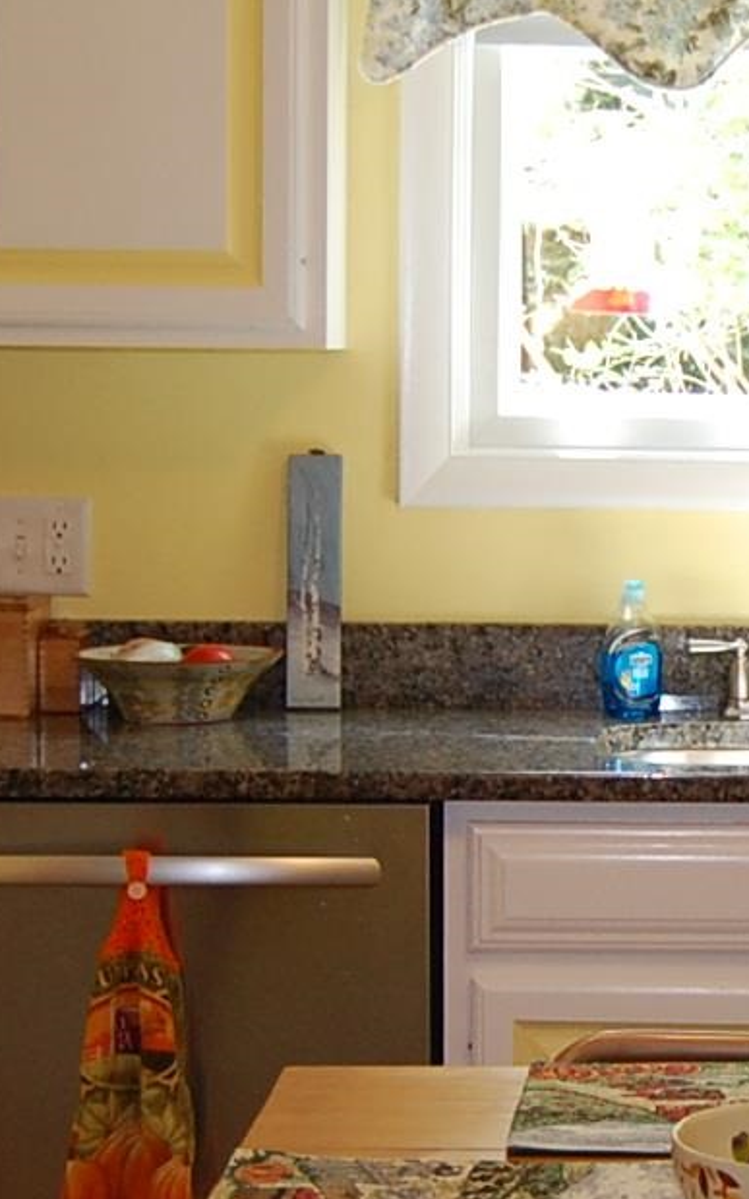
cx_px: 869
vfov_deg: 20.8
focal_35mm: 100
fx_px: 3269
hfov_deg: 12.8
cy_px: 758
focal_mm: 18
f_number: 3.5
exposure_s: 1/60
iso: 400
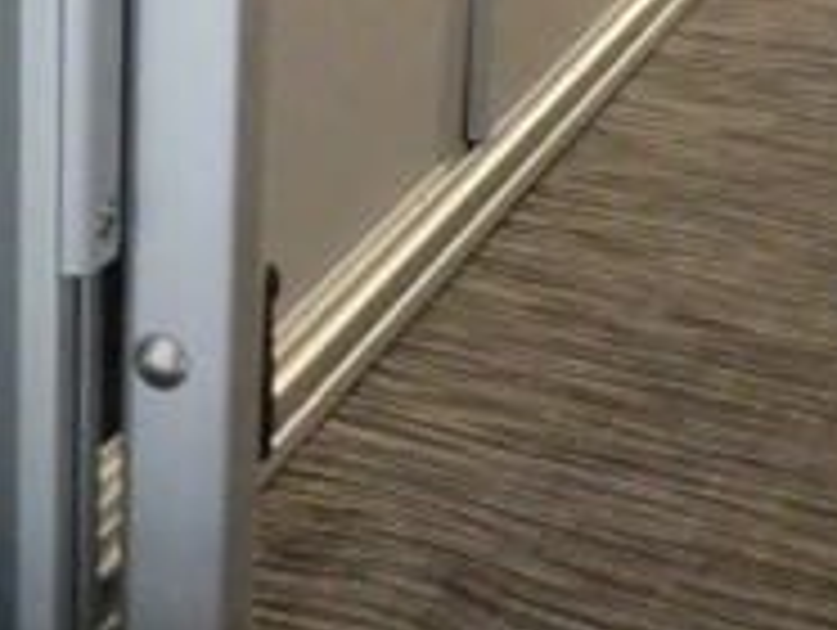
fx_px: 2494
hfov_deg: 18.3
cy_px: -243
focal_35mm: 103
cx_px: -108
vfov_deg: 13.7
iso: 800
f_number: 3.5
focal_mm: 4.1
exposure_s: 1/15
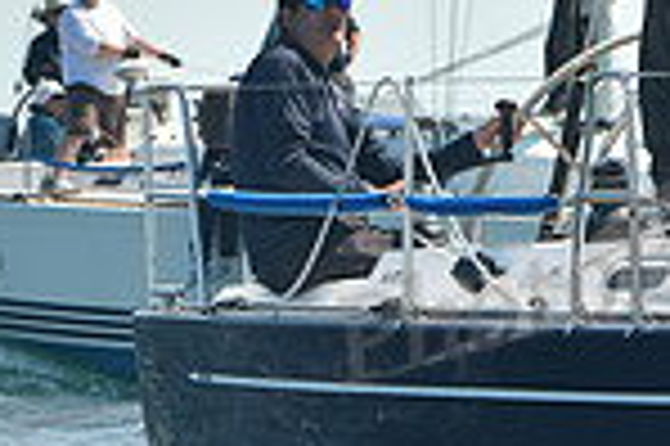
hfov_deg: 4.5
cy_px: -29
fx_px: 8421
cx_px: 1205
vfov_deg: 3.0
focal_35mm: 453
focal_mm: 116
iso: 320
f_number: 5.6
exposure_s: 1/640
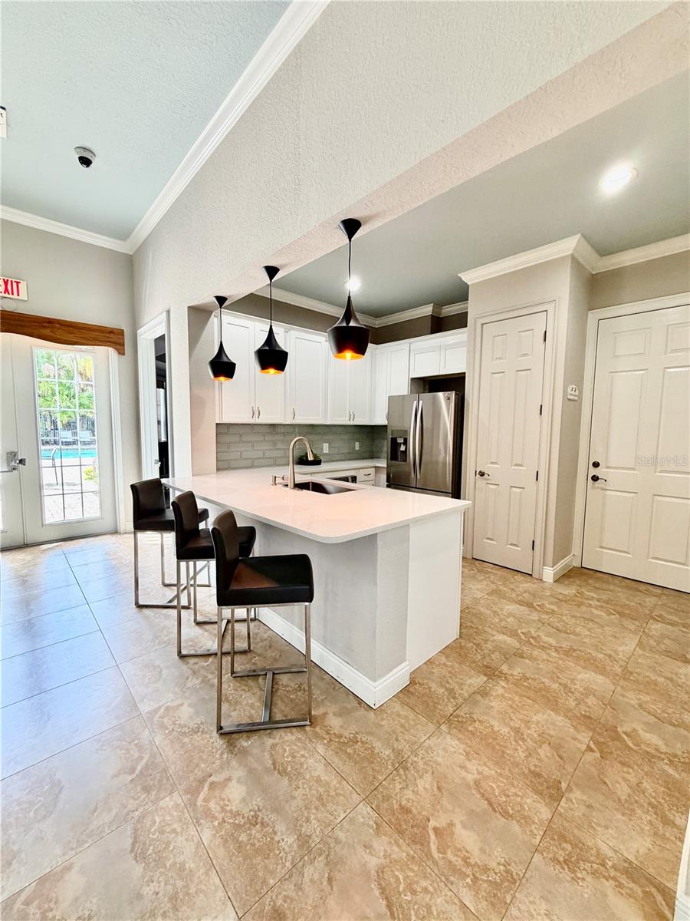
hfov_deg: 85.7
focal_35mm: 14
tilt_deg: -4.1
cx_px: 345
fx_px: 372
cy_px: 460
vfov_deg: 102.1
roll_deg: -0.7
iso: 200
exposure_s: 1/120
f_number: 2.2
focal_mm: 2.22
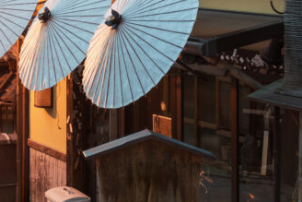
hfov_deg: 18.0
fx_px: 890
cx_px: -91
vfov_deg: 12.9
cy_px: 83
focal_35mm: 106
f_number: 11
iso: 64
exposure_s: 6
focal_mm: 34
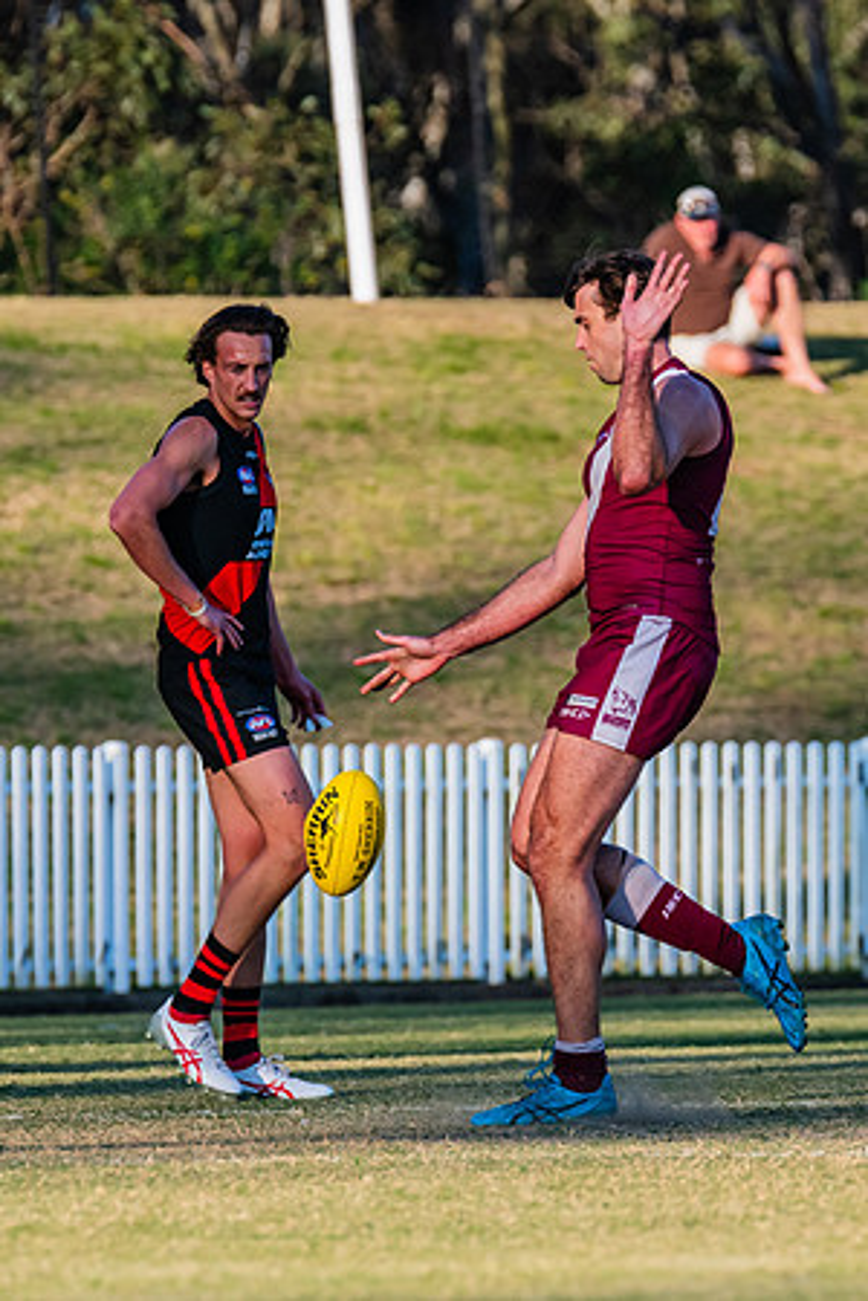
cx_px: 605
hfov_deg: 2.4
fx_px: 21096
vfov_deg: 3.5
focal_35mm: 583
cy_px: 659
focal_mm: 360
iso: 800
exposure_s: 1/1600
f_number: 7.1
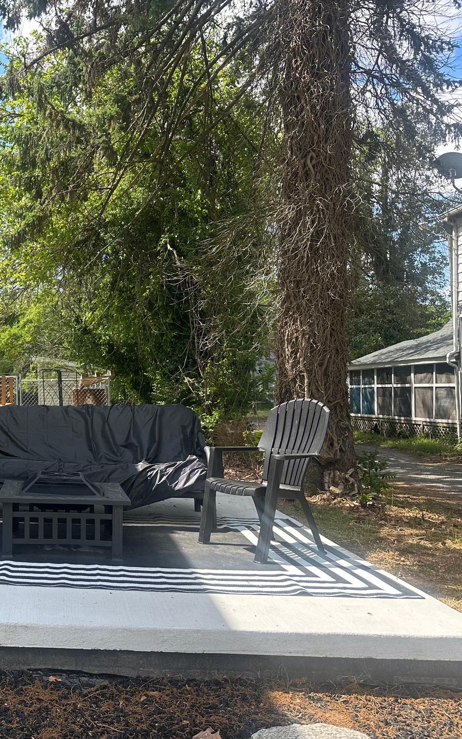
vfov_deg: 56.7
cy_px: 369
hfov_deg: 34.2
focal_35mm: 34
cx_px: 6
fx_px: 685
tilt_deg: +1.7
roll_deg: +0.6
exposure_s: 1/989
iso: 80
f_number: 1.78
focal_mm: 6.86
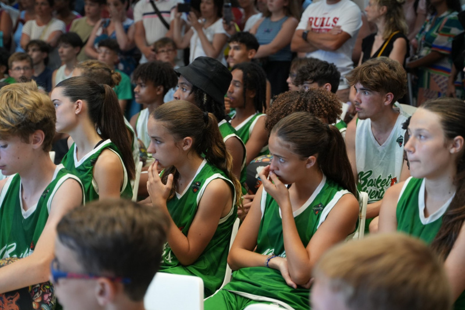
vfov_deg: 17.2
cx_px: 232
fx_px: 1027
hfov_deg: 25.5
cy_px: 155
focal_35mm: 80
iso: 800
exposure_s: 1/200
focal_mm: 53
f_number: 2.8
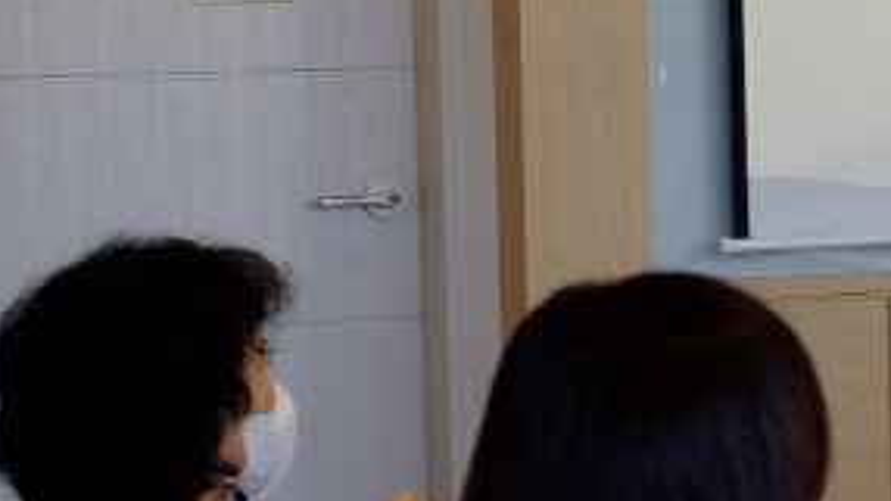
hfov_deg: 11.4
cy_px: 128
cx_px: 1564
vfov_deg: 6.9
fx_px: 4159
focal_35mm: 176
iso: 500
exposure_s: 1/250
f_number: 3.6
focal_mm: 31.5
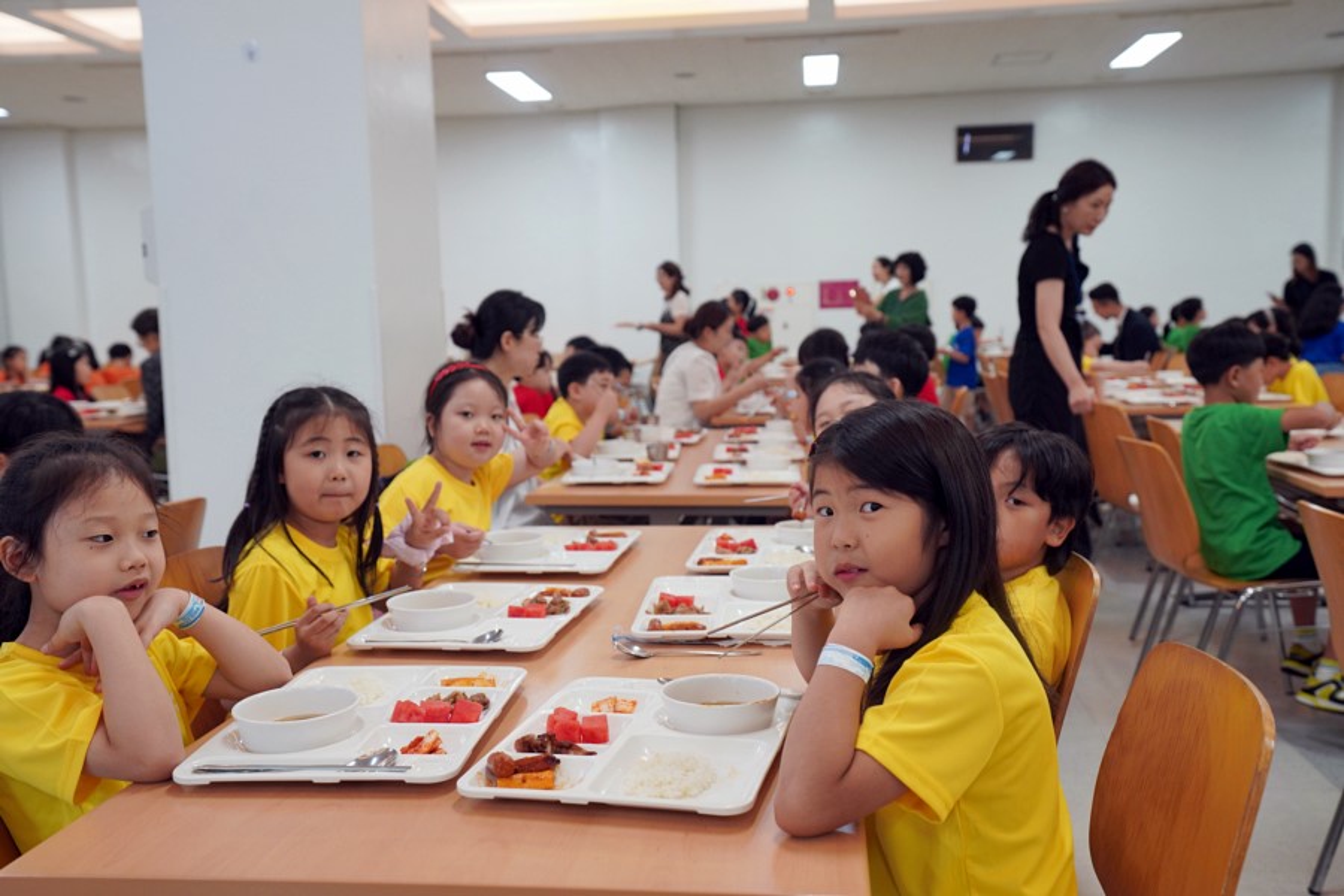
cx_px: 672
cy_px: 448
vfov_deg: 37.9
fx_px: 1307
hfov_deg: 54.4
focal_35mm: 35
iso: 1250
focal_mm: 35
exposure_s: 1/160
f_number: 4
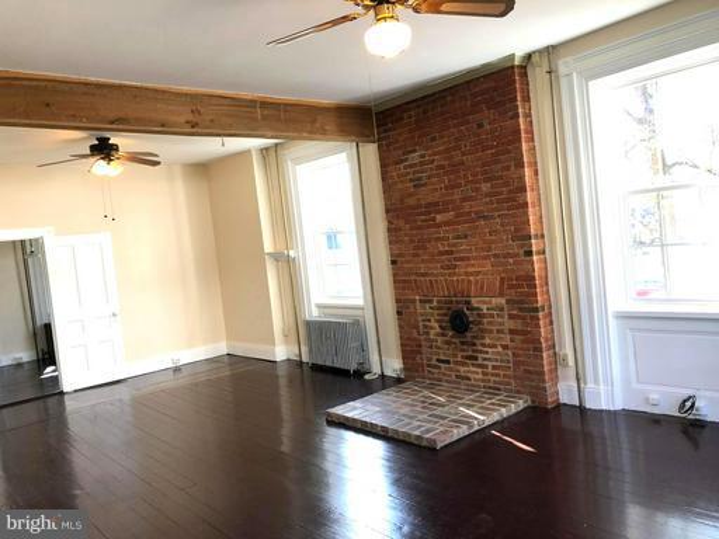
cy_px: 270
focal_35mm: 28
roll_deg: +6.2
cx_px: 360
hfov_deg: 63.4
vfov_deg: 49.7
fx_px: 582
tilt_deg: -6.1
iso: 25
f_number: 1.8
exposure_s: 1/40
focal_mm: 3.99
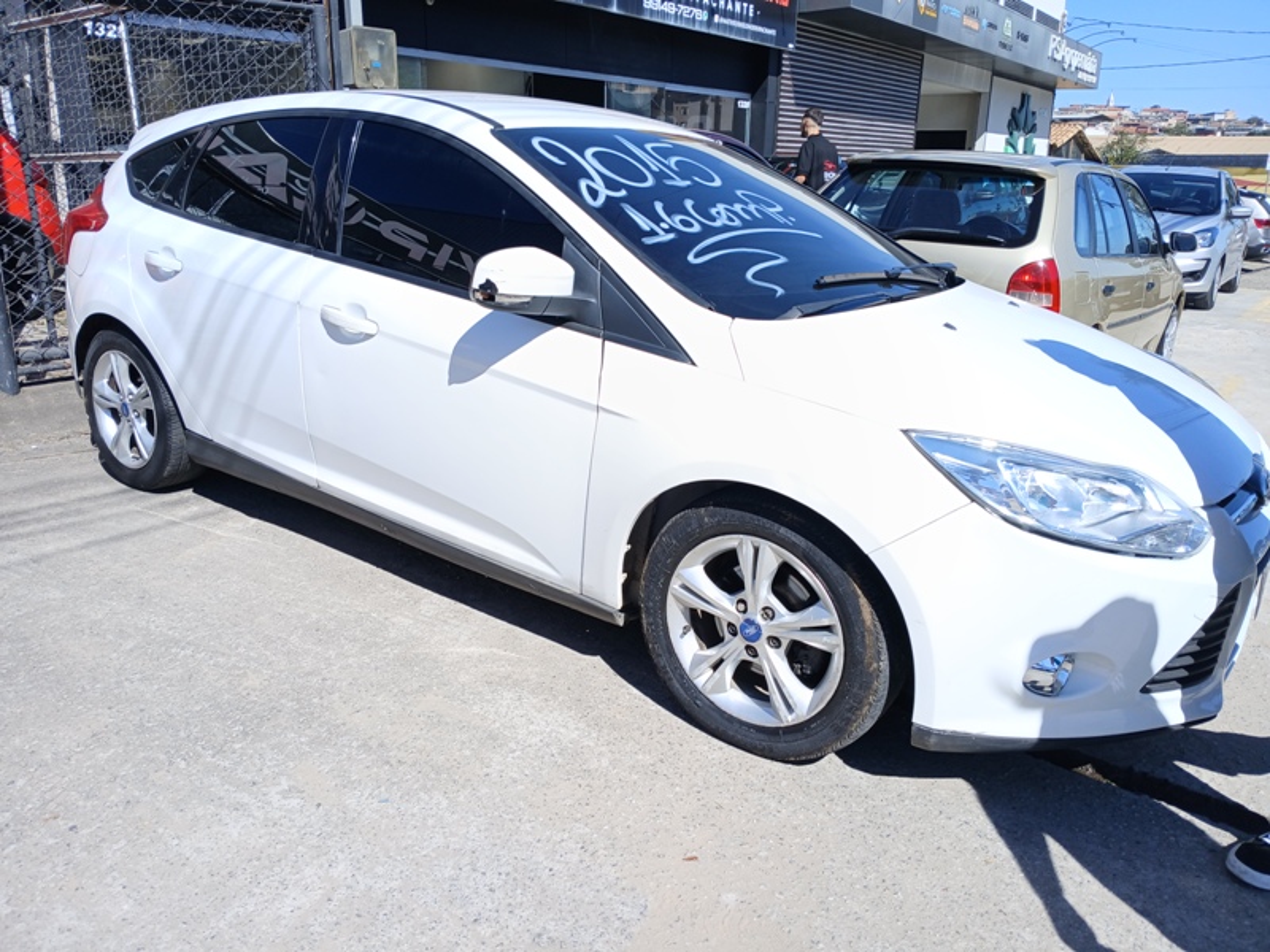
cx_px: 635
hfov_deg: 67.3
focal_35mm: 26
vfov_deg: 53.1
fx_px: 954
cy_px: 476
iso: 20
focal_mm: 3.98
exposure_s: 1/347
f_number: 1.8
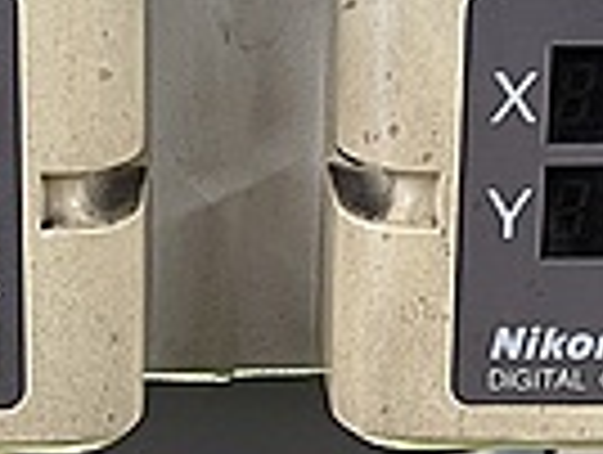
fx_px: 2164
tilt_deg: -27.5
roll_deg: -2.1
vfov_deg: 12.0
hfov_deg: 15.9
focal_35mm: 124
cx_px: 261
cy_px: 351
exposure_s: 1/50
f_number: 1.5
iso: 64
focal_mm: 5.7
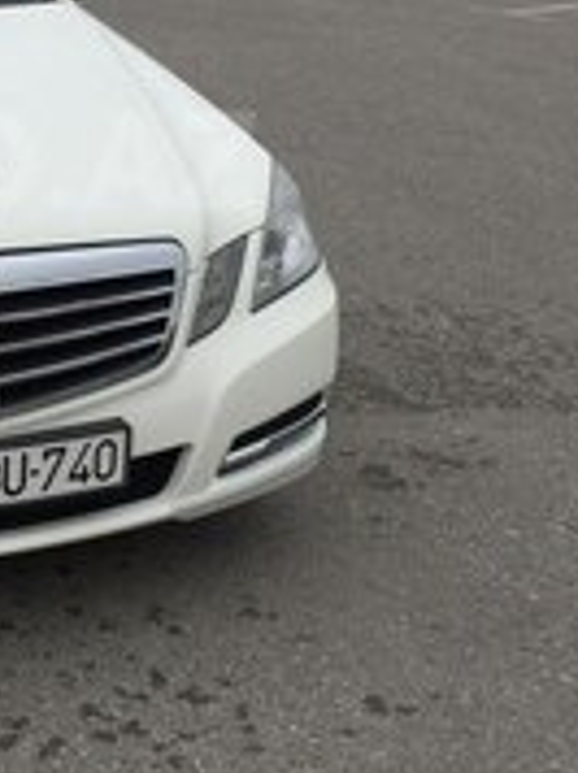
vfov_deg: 23.8
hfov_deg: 17.5
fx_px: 1808
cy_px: 161
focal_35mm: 81
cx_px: -78
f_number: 2.2
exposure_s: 1/1163
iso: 32
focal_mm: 4.15
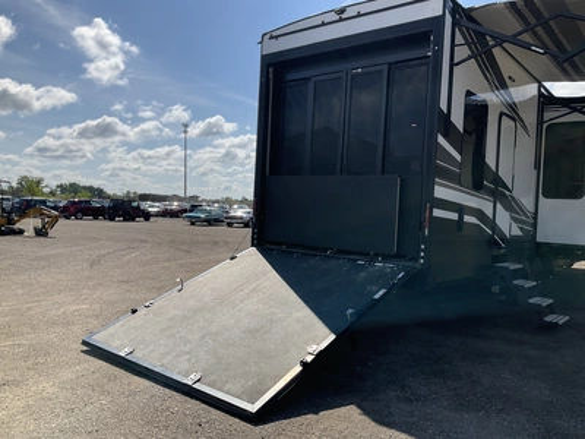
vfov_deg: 48.2
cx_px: 292
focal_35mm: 29
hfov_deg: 61.7
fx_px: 490
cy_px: 220
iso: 25
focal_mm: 3
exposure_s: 1/3125
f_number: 1.8
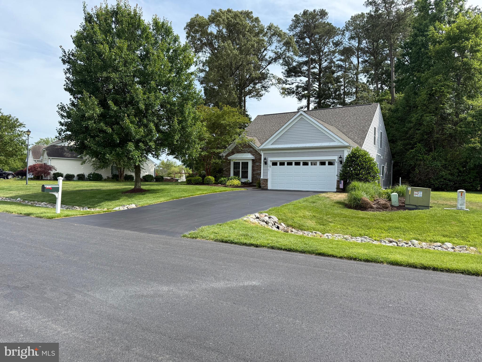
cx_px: 241
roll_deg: -1.3
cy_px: 181
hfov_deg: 71.6
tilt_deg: +2.1
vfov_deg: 56.8
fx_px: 334
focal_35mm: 24
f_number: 1.78
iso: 100
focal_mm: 6.76
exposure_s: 1/2907
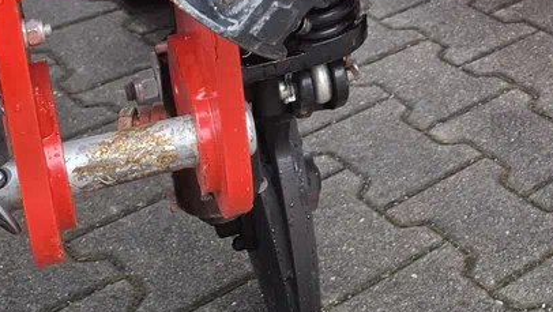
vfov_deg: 15.6
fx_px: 1086
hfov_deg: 25.5
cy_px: -83
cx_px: 670
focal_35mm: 74
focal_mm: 5.54
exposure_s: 1/100
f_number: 1.8
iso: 50
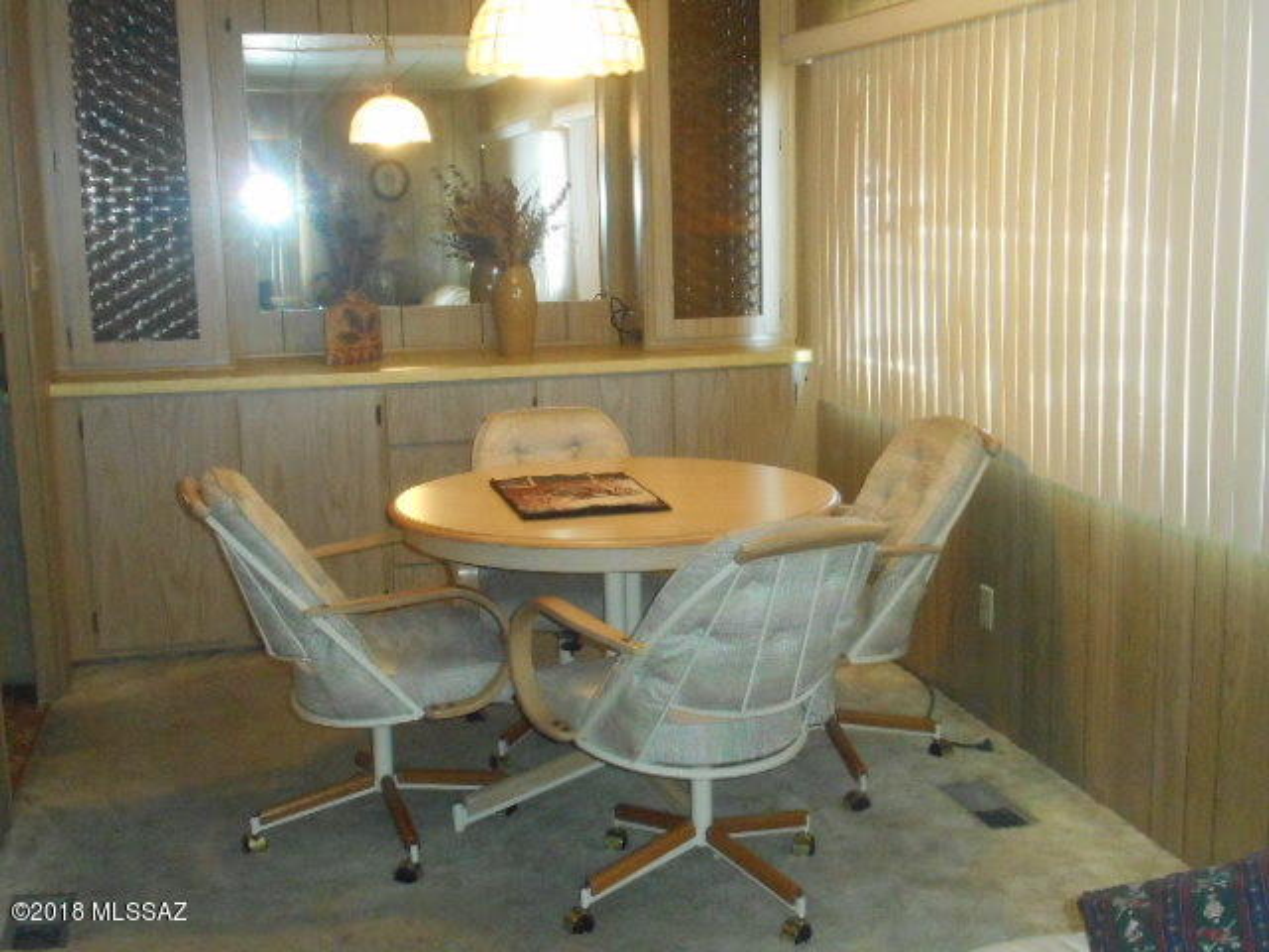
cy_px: 476
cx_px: 634
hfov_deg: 42.9
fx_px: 1613
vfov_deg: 32.9
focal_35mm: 44
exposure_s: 1/30
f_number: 4.7
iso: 1100
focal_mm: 7.9
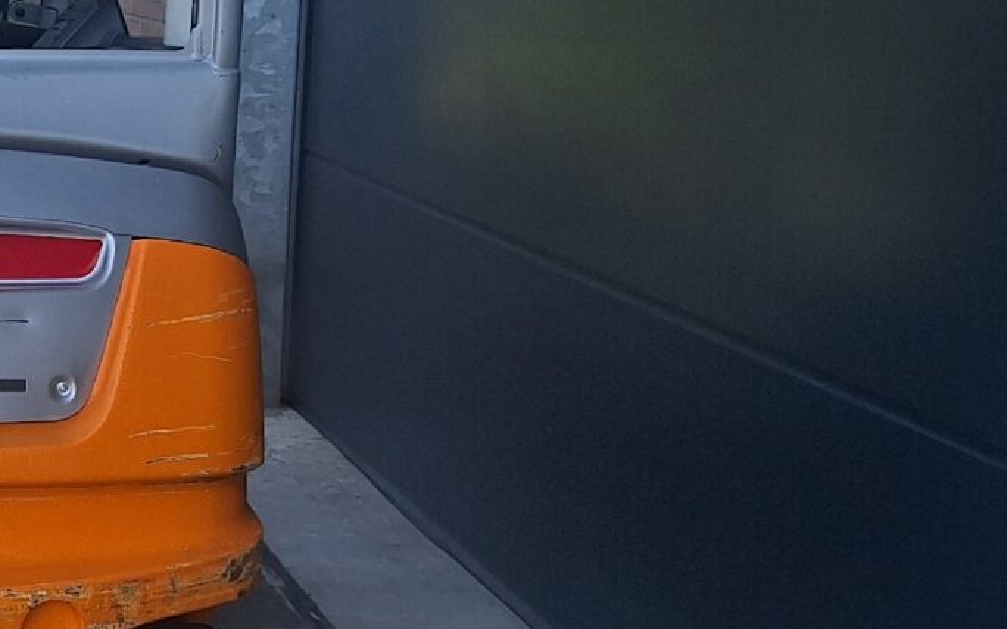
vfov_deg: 17.8
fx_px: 2003
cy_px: 209
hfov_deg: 24.6
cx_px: -306
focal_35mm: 73
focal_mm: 5.54
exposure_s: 1/1667
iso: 40
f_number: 1.8
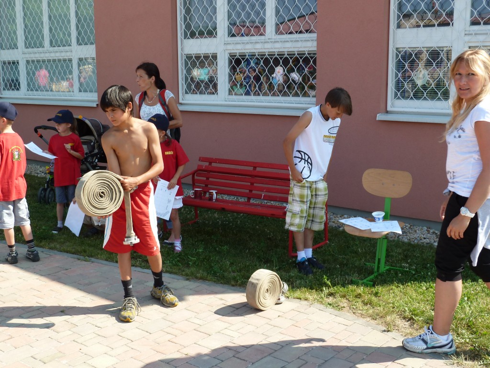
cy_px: 184
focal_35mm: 44
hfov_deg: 42.9
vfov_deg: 32.9
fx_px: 623
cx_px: 245
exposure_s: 1/200
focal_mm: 7.3
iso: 80
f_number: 4
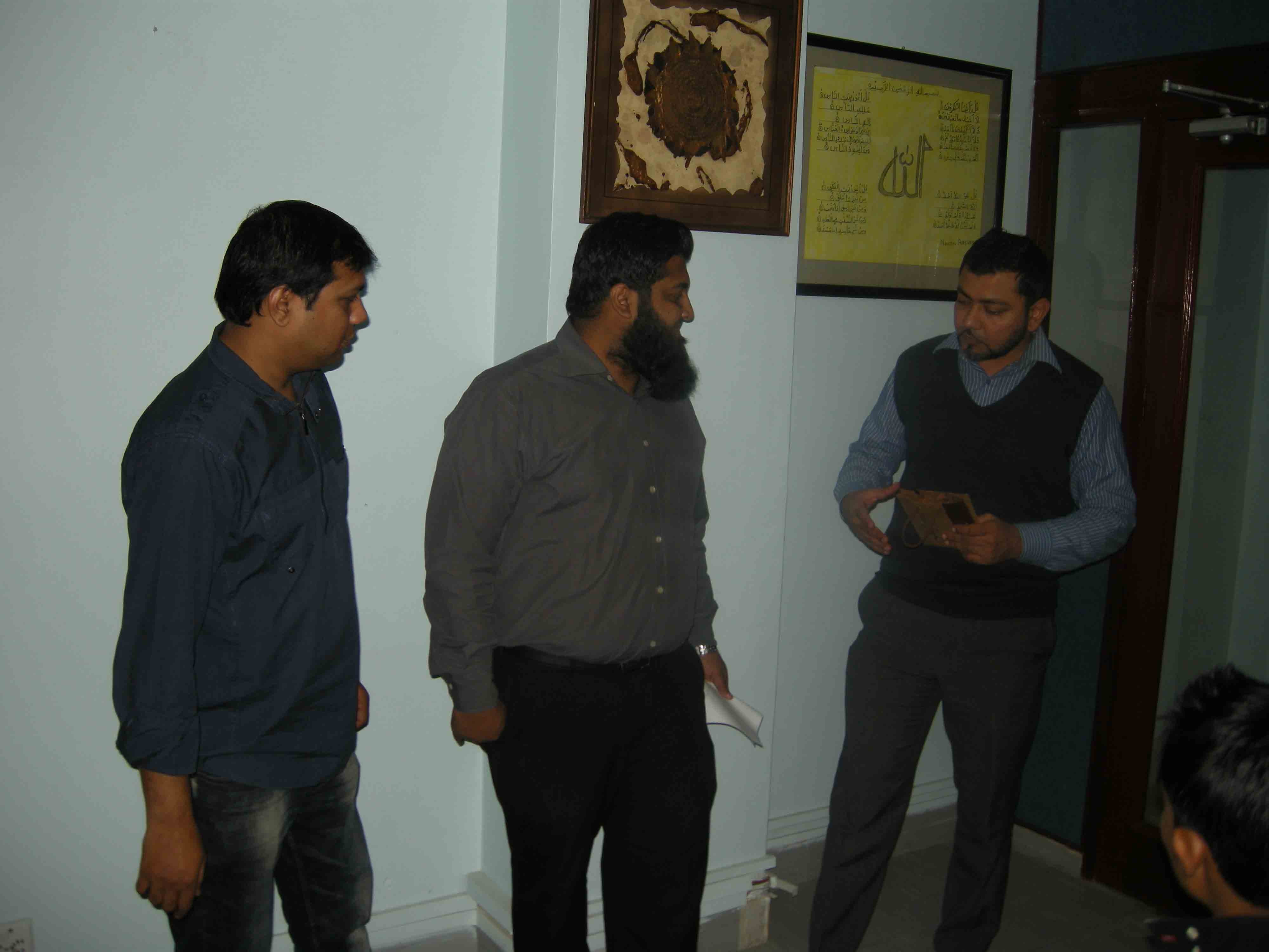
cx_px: 634
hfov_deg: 52.6
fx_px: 1283
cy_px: 476
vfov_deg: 40.7
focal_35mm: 35
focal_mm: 7.5
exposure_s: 1/60
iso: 64
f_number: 2.7
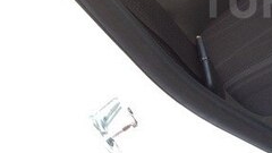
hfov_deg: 20.3
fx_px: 714
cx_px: 316
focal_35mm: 99
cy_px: 1
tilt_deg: -37.5
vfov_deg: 12.1
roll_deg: -0.3
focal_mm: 4.12
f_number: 2.4
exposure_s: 1/30
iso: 50
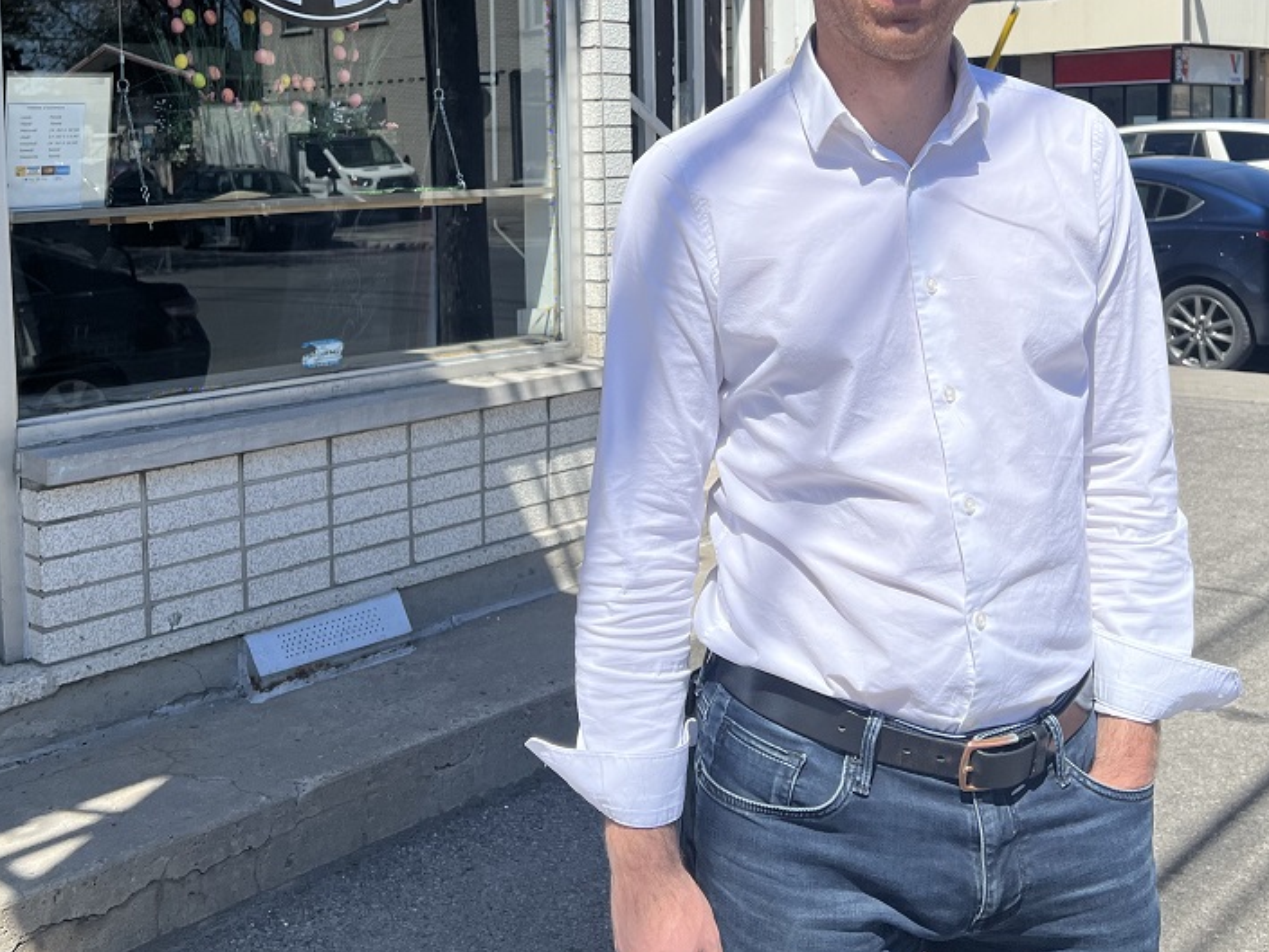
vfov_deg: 34.3
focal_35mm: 41
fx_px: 1503
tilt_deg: -3.8
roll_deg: +1.5
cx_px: 667
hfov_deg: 45.8
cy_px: 228
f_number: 1.5
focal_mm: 5.7
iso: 50
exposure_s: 1/3831
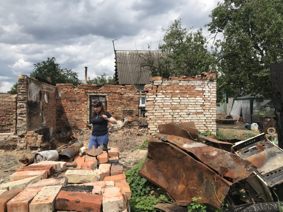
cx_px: 144
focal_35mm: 29
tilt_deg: +1.8
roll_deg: +0.4
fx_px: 237
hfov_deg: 61.6
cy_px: 108
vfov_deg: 48.2
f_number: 1.8
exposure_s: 1/3096
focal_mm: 3.99
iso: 20
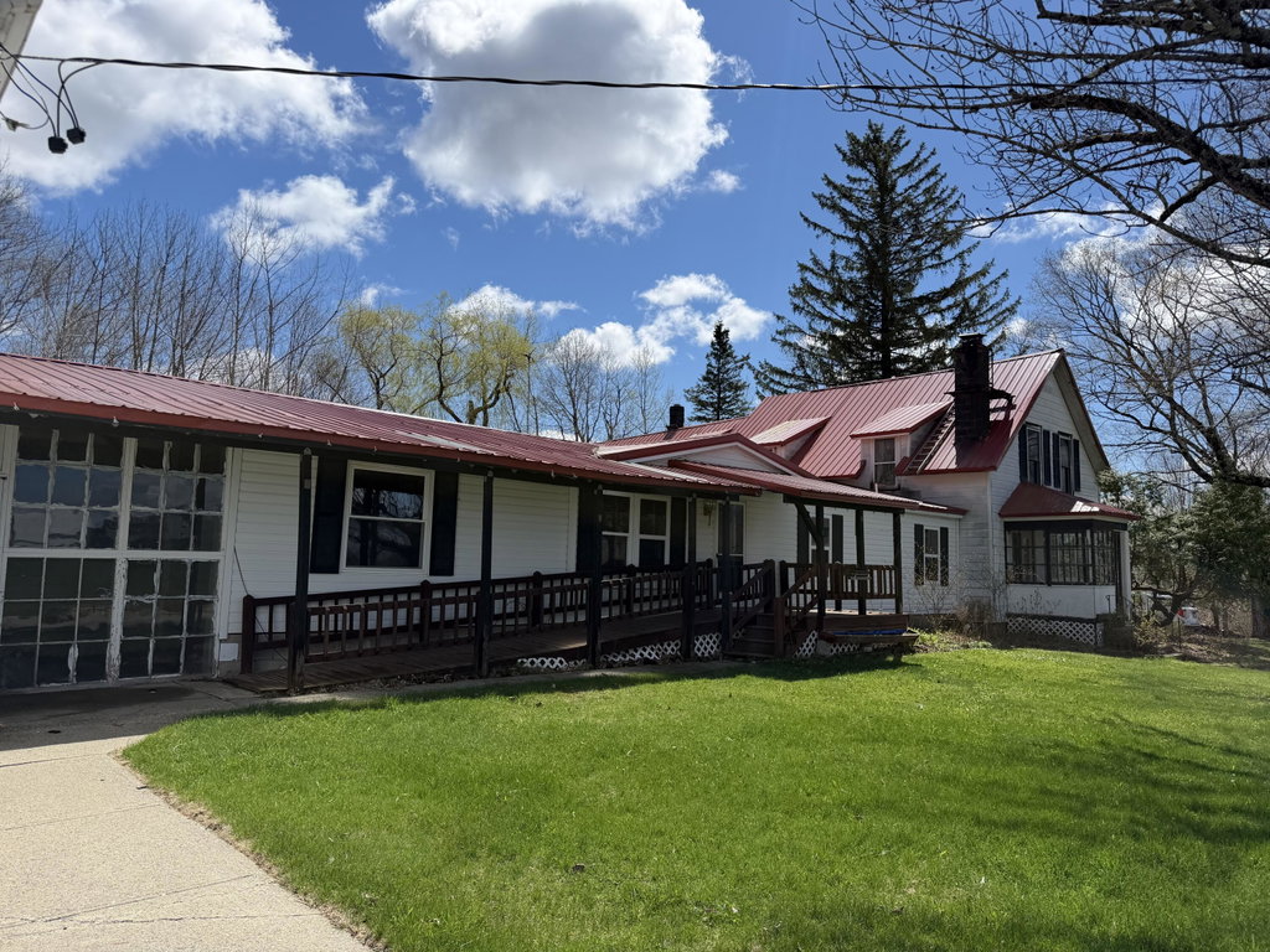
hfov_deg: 71.6
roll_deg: -0.5
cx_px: 635
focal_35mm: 24
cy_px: 476
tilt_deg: +5.4
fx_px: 881
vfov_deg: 56.8
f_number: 1.78
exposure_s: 1/6173
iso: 100
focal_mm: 6.76
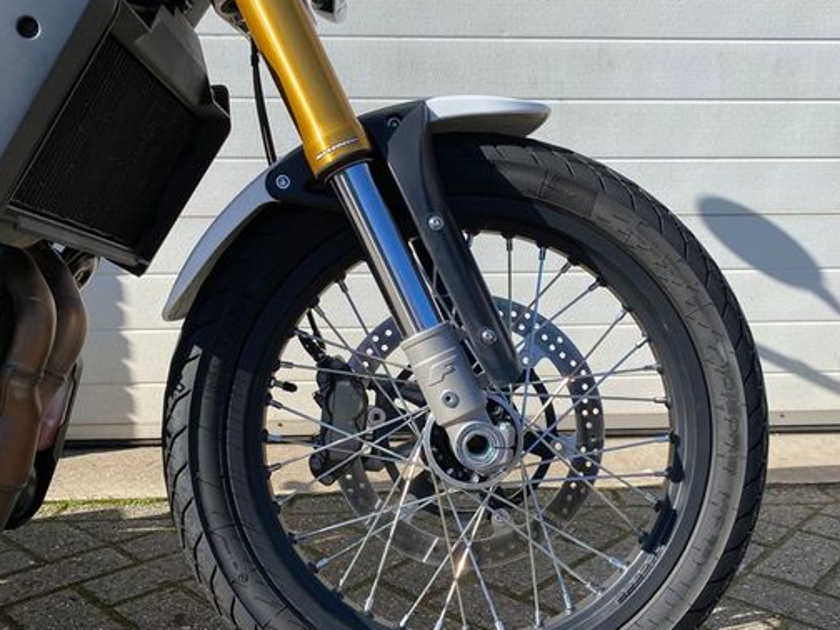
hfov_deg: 55.2
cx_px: 472
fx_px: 801
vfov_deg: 42.7
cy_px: 388
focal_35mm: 33
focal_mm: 4.25
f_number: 1.8
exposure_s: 1/1996
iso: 32
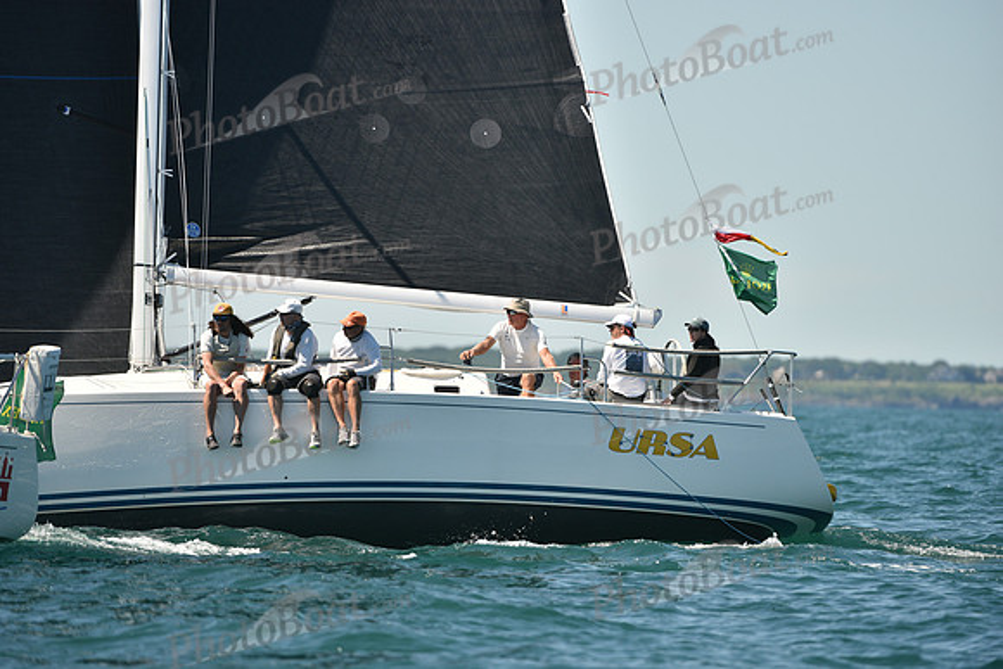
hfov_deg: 5.2
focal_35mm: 400
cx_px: 502
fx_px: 11147
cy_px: 334
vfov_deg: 3.4
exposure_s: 1/1250
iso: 250
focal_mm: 400
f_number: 5.6
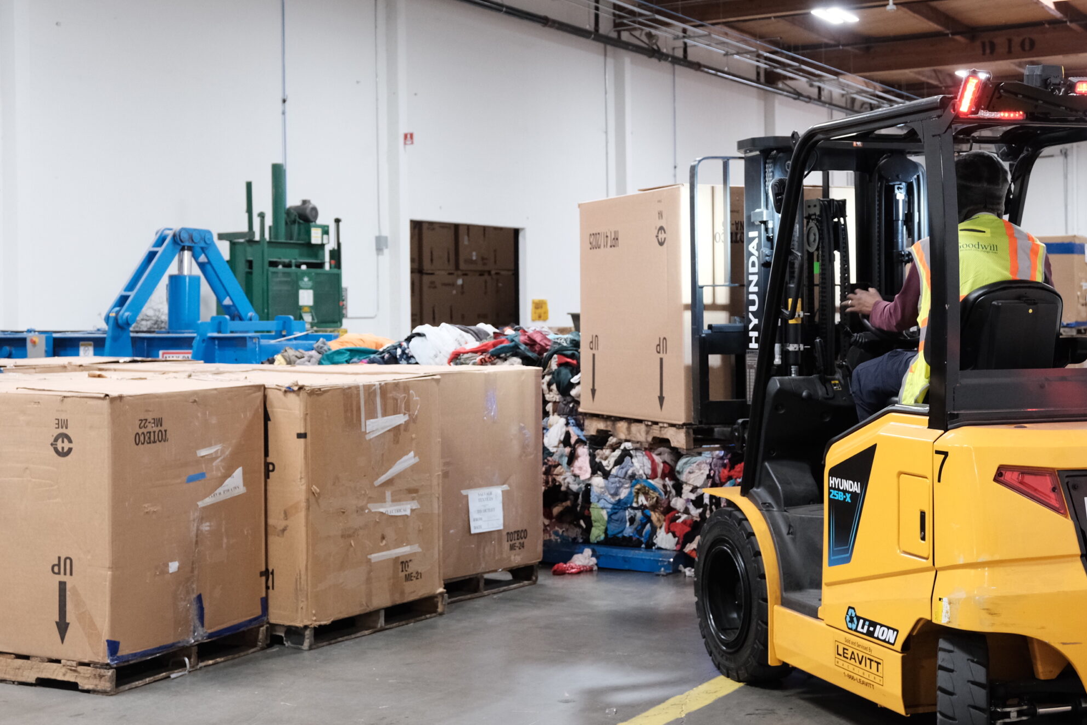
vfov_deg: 25.5
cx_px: 553
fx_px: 1601
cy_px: 315
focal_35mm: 53
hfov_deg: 37.5
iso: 1600
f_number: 3.6
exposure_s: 1/100
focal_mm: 27.1
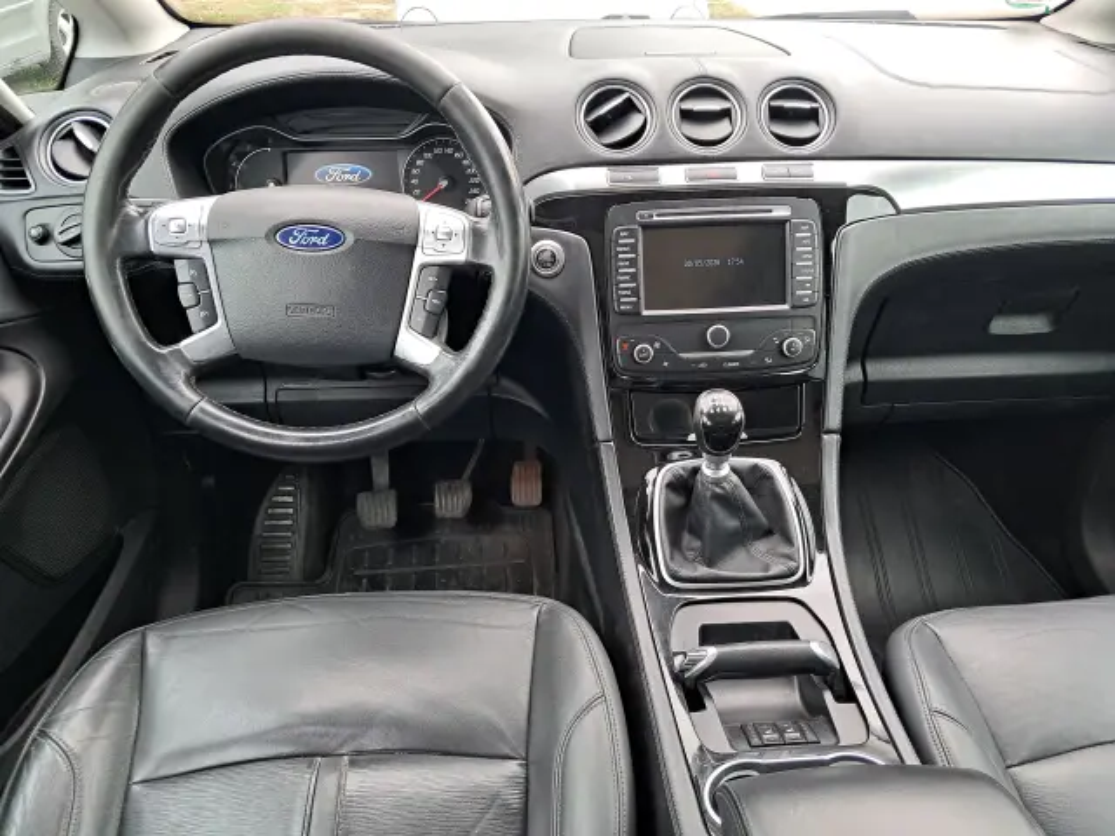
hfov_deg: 65.3
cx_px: 558
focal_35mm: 27
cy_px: 418
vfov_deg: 51.4
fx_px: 870
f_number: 1.8
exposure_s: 1/25
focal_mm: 4
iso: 80
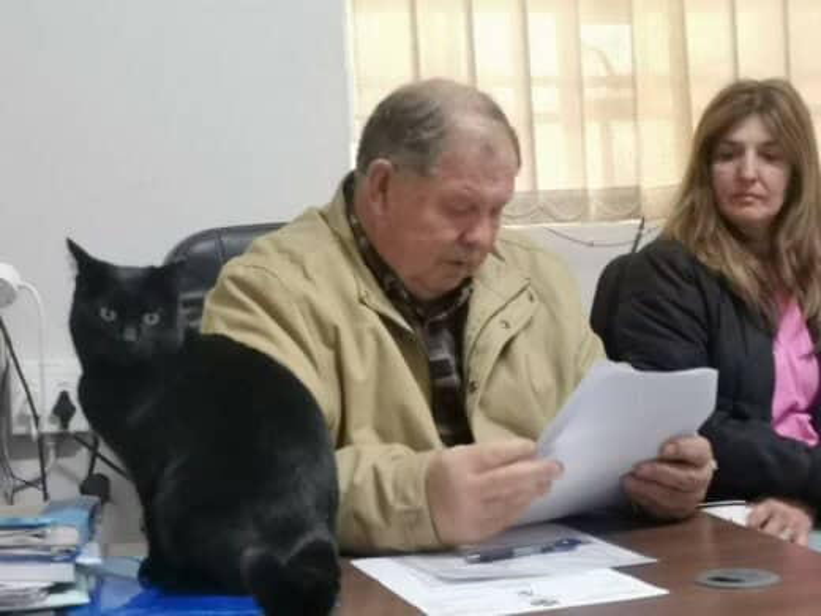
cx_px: 410
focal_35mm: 58
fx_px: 1376
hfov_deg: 33.2
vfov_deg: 25.2
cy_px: 308
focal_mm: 4.8
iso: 500
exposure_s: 1/33
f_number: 1.8
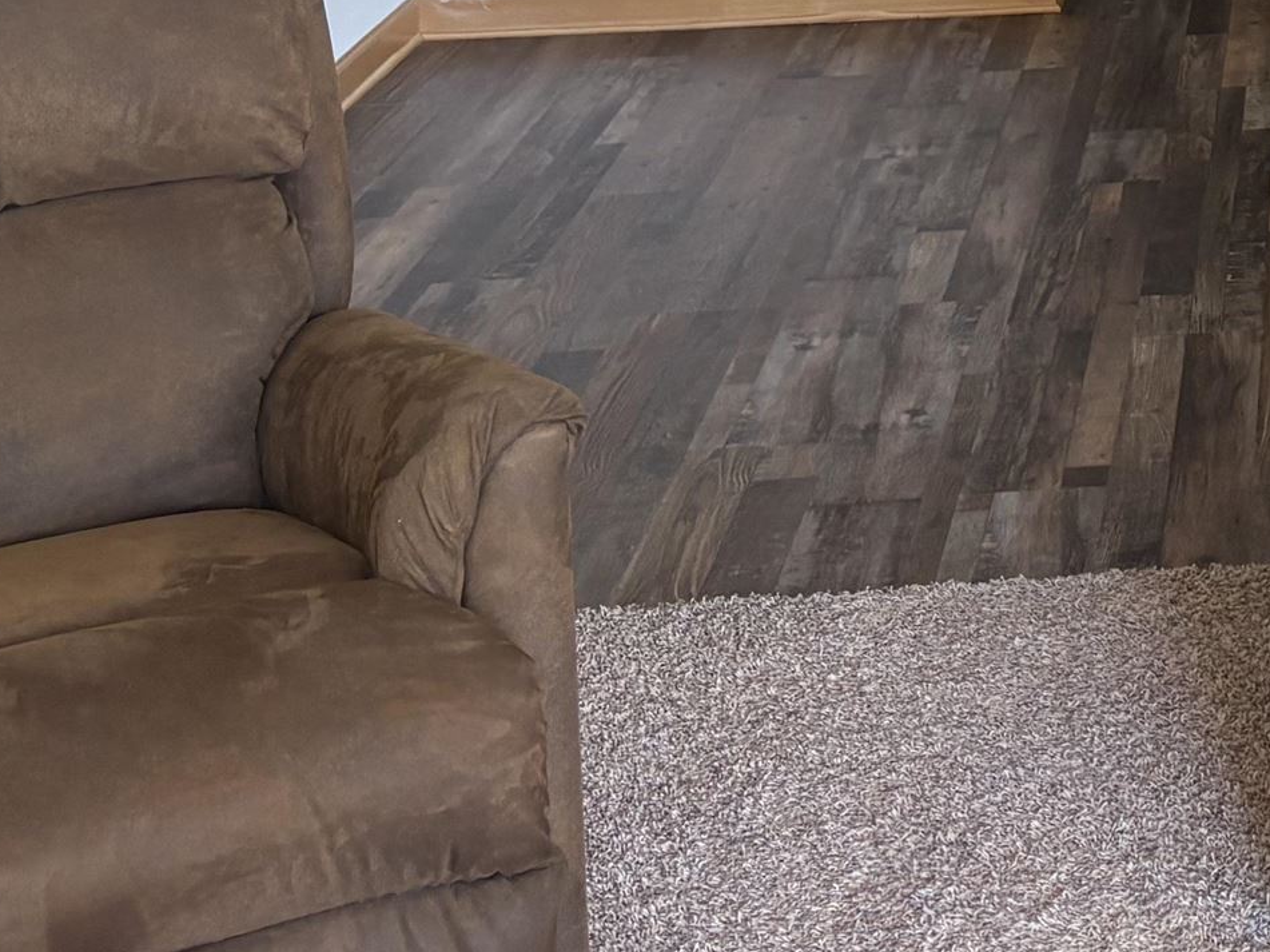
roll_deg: +0.3
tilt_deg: -3.6
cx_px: 1860
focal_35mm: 84
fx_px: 3081
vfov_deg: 15.8
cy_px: -562
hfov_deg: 20.3
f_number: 1.6
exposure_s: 1/95
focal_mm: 5.96
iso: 125
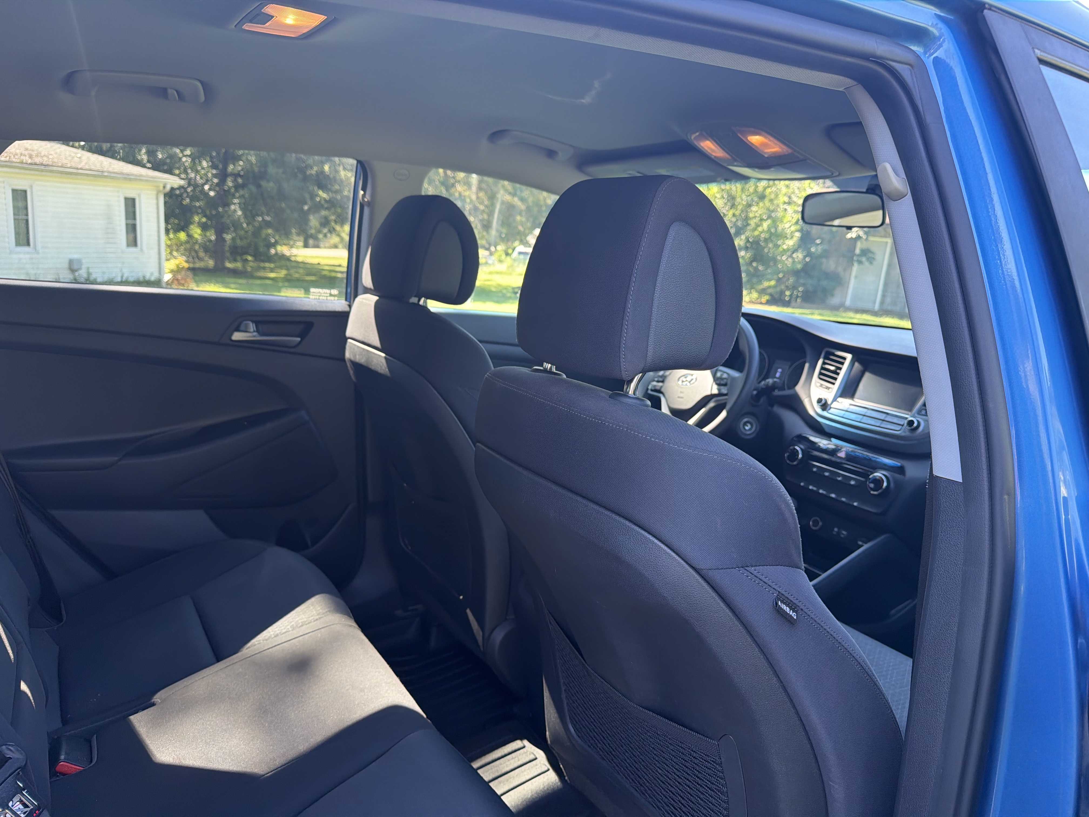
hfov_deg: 71.6
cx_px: 544
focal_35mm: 24
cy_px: 408
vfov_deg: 56.8
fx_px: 755
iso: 125
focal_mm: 6.76
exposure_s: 1/121
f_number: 1.78
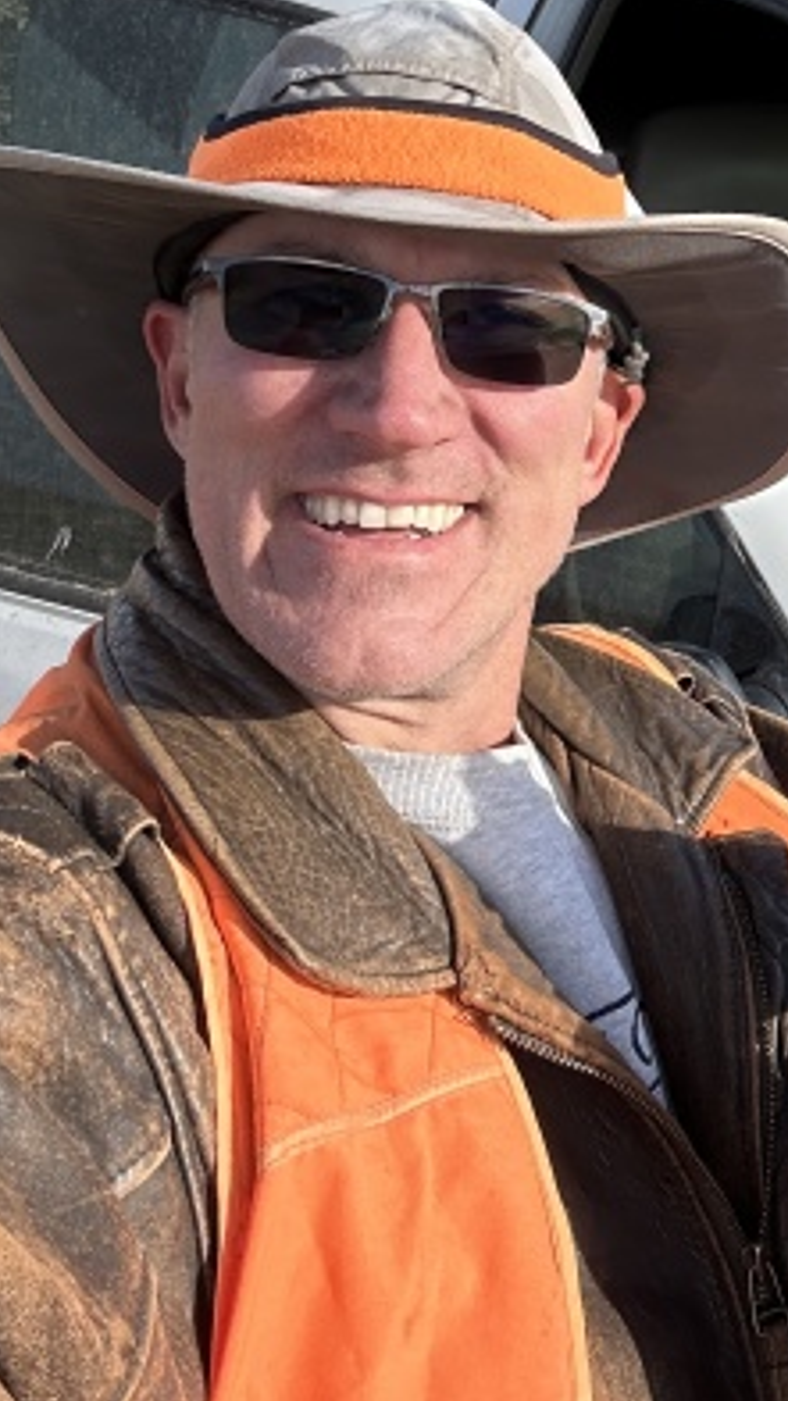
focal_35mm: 51
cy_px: 481
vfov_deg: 40.1
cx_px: 788
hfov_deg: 22.6
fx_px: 1895
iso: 25
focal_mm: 2.69
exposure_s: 1/1000
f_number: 1.9
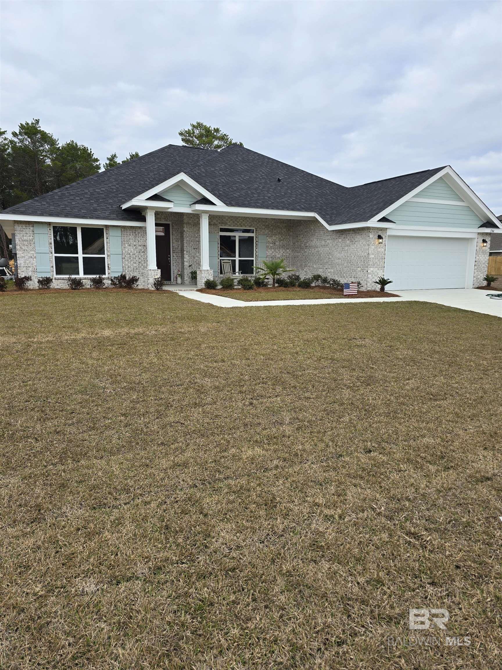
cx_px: 251
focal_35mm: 23
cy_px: 335
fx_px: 445
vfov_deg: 73.9
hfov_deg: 58.9
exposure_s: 1/203
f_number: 1.7
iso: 12
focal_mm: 6.3
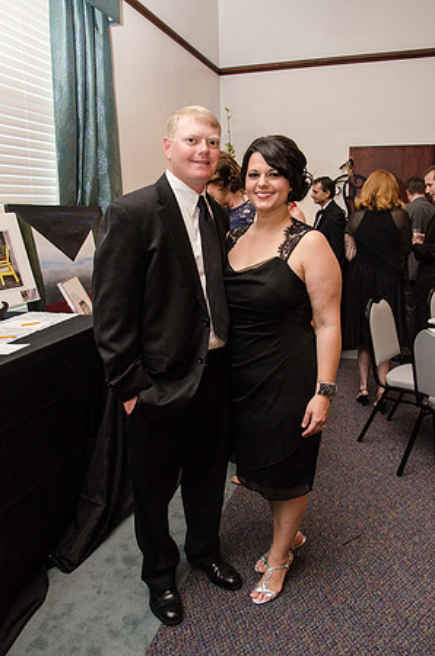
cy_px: 328
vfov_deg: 67.5
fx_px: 492
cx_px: 218
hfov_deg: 47.7
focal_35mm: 27
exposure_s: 1/80
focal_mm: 18
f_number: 6.3
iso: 500
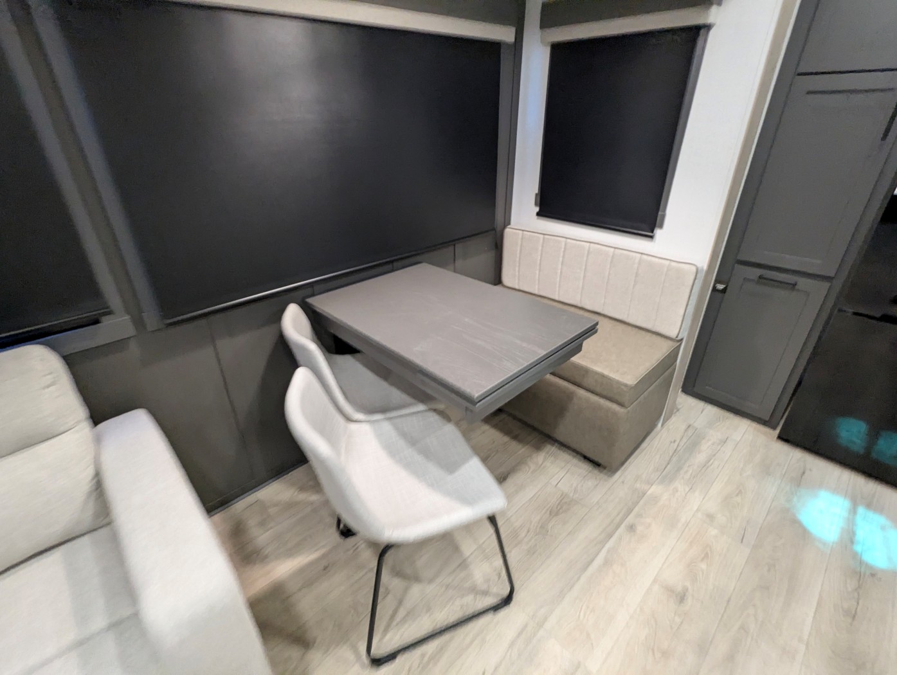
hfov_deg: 94.4
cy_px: 338
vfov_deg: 78.2
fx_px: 415
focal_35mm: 16
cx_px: 448
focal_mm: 2.35
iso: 428
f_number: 2.2
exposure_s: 1/30
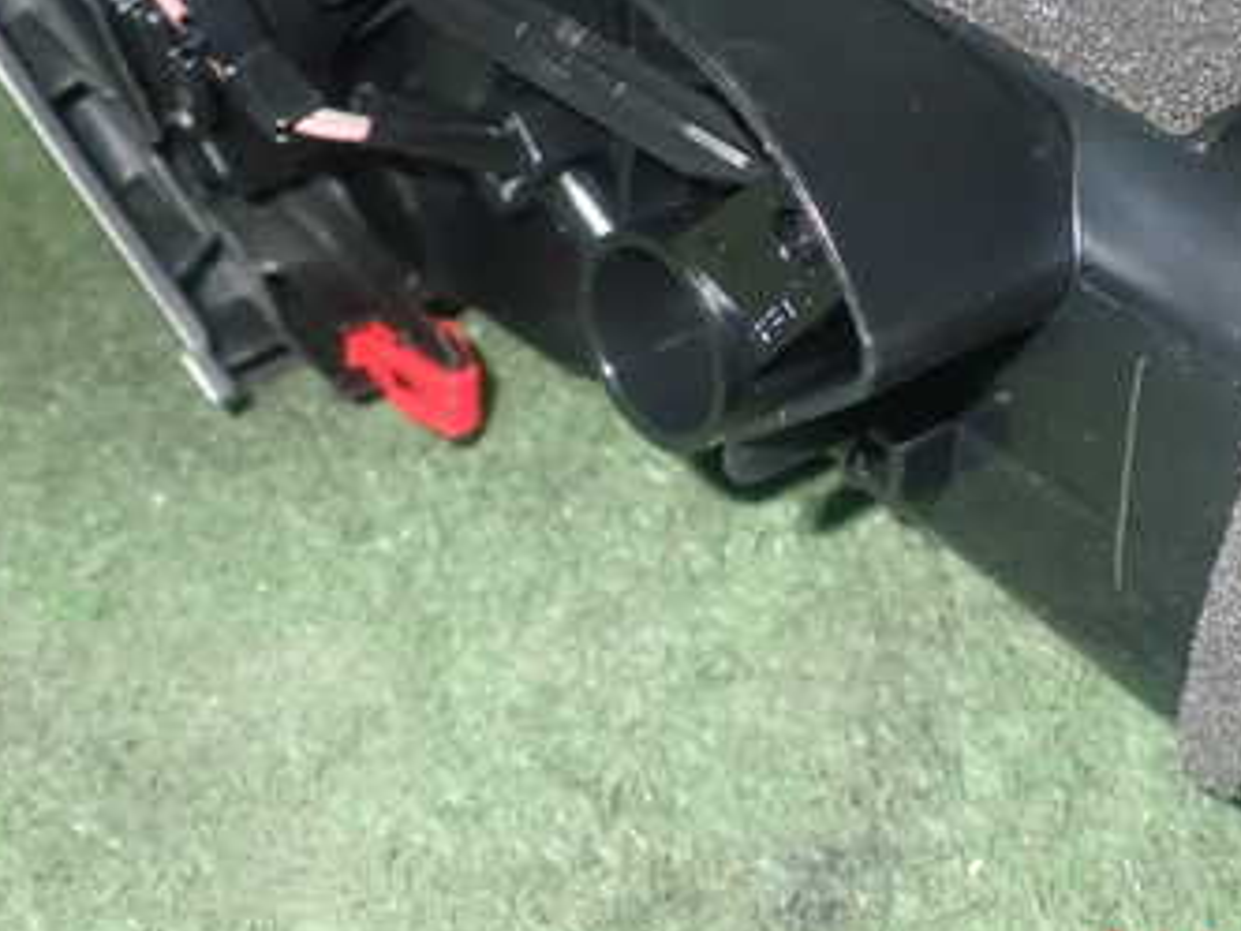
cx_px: 830
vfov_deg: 22.3
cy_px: 176
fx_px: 2330
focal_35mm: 65
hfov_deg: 29.6
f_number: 7.1
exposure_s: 1/40
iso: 800
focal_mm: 6.37
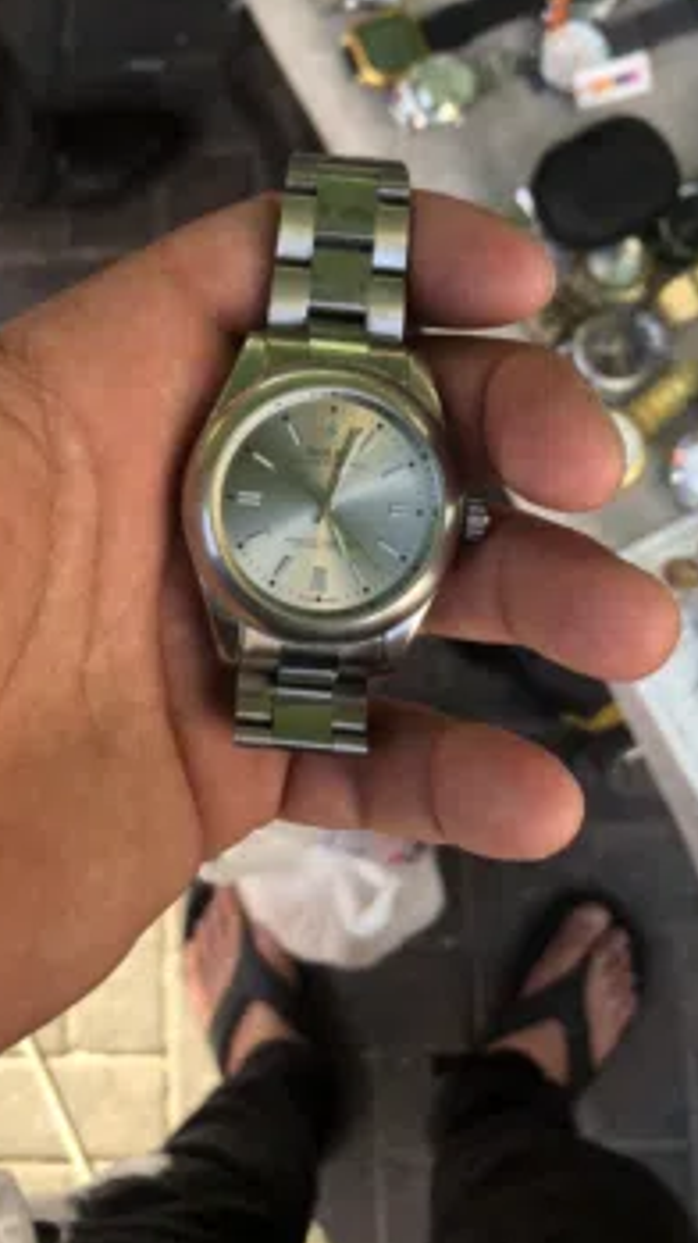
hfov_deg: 33.6
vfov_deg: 56.5
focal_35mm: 35
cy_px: 559
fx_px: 1153
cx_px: 310
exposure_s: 1/120
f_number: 1.8
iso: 50
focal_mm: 3.99
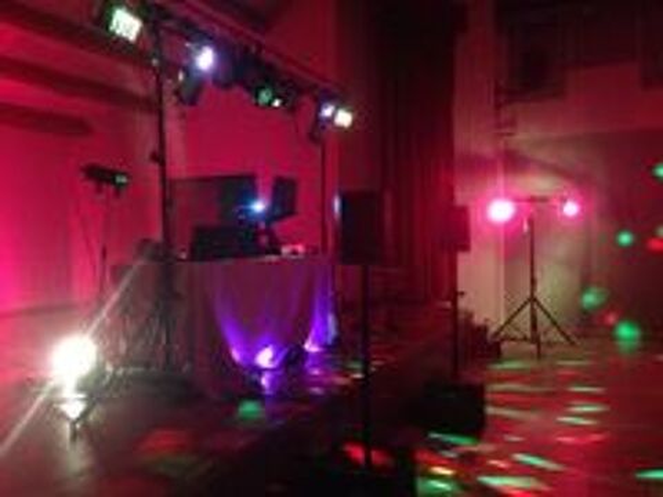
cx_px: 332
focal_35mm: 33
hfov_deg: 55.4
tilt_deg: +0.3
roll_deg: -0.2
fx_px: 632
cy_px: 248
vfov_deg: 42.9
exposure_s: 1/15
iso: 800
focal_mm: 4.12
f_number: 2.4
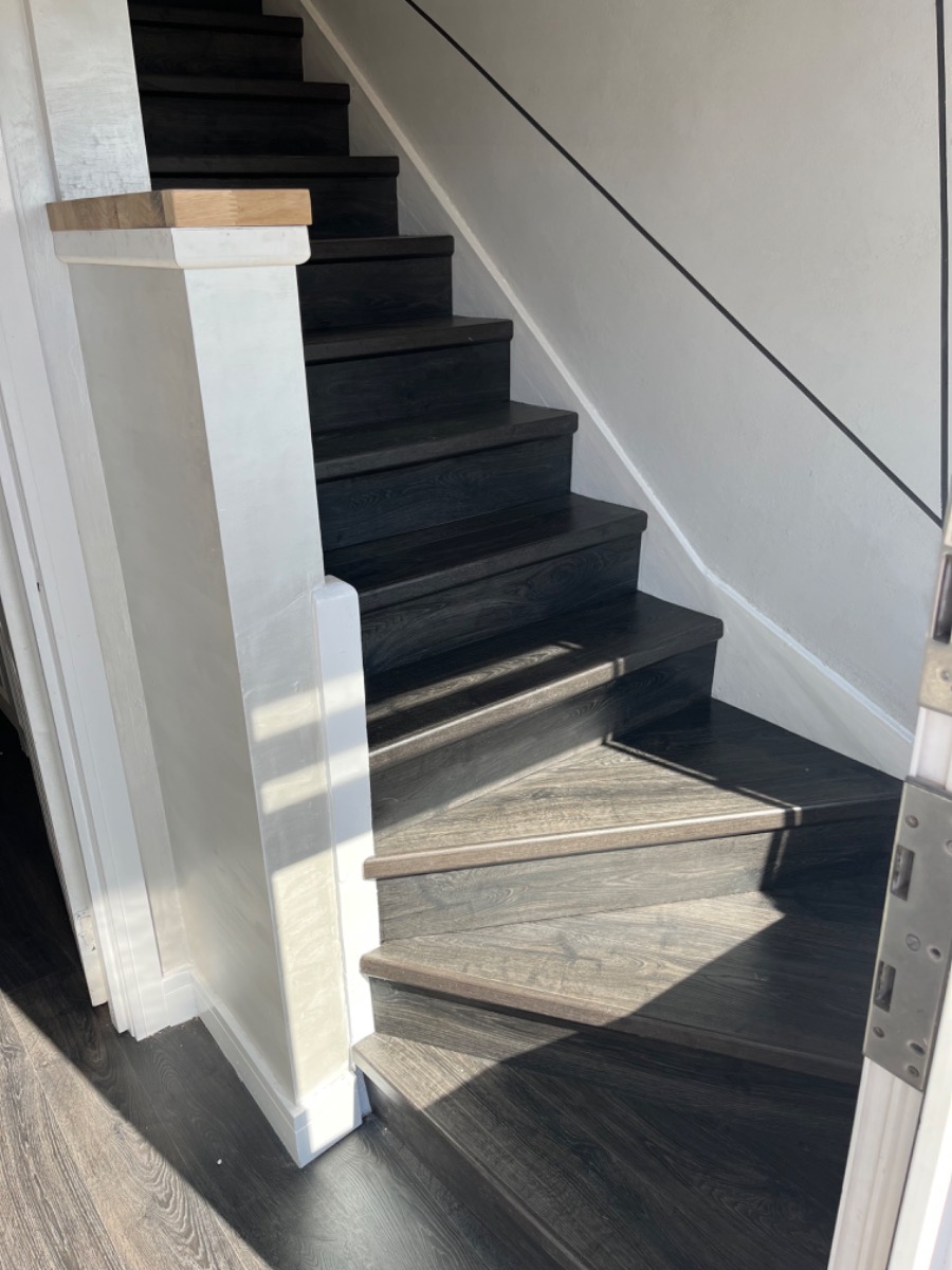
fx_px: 953
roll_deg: +2.2
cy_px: 635
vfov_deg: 67.3
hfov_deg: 53.1
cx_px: 476
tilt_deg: -22.6
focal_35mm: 26
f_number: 1.6
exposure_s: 1/756
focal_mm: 5.1
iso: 50
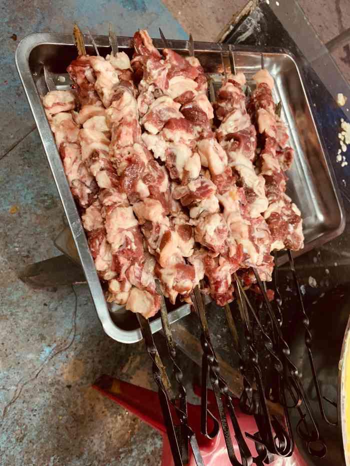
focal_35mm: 26
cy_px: 233
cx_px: 175
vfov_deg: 67.3
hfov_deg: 53.1
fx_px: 350
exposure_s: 1/30
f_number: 1.8
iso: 640
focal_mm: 4.25
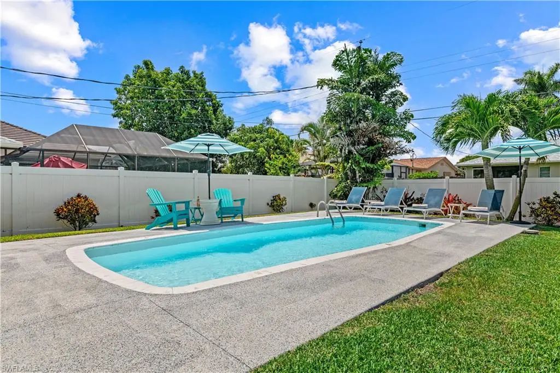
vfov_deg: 59.4
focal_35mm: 21
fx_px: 326
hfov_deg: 81.2
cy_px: 186
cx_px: 280
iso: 320
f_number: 10
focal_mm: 21
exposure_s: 1/1250
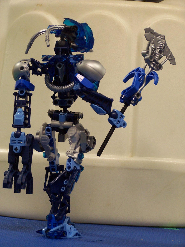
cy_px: 124
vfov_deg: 16.8
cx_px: 92
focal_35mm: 117
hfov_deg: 12.7
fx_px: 834
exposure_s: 1/8
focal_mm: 19.4
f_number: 3.2
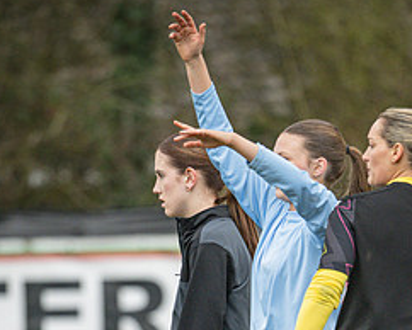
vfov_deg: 1.4
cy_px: 345
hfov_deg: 1.8
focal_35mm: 1085
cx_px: 267
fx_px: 13241
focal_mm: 400
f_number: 4.5
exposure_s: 1/1600
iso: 2000
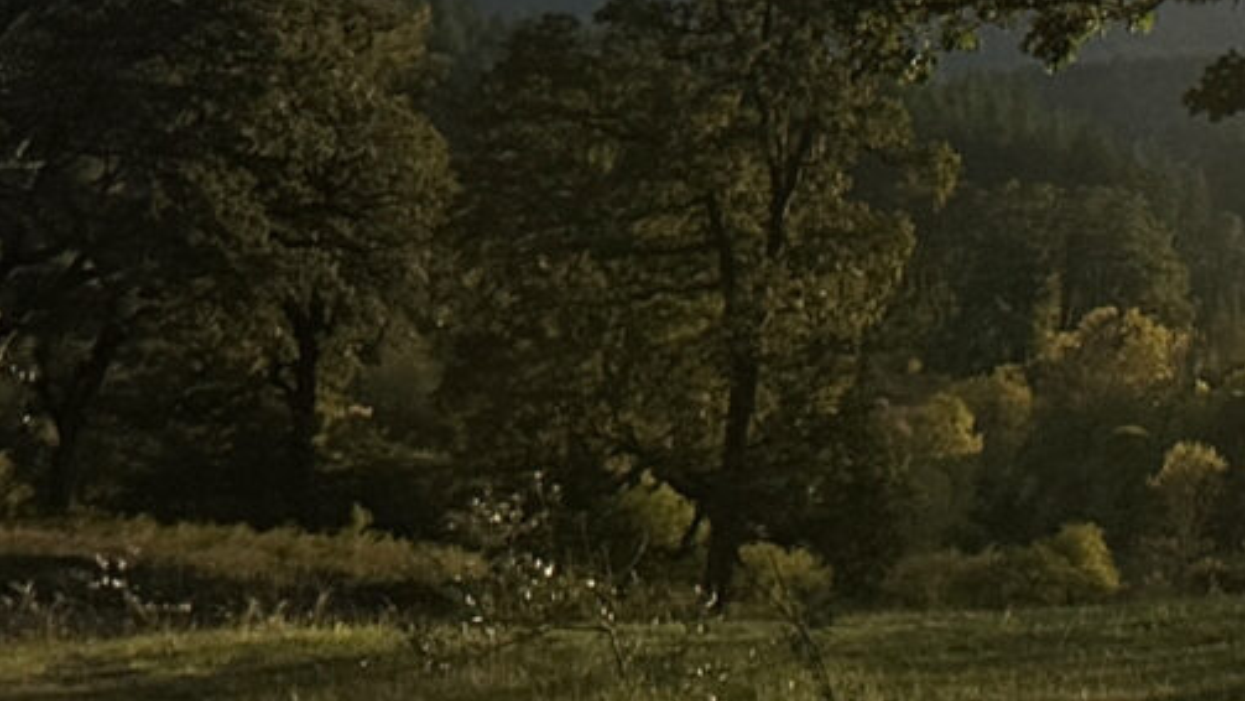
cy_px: -307
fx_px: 4391
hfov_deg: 12.3
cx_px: 3106
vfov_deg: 8.9
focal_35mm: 133
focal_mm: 6.86
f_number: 1.78
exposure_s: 1/5848
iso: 80
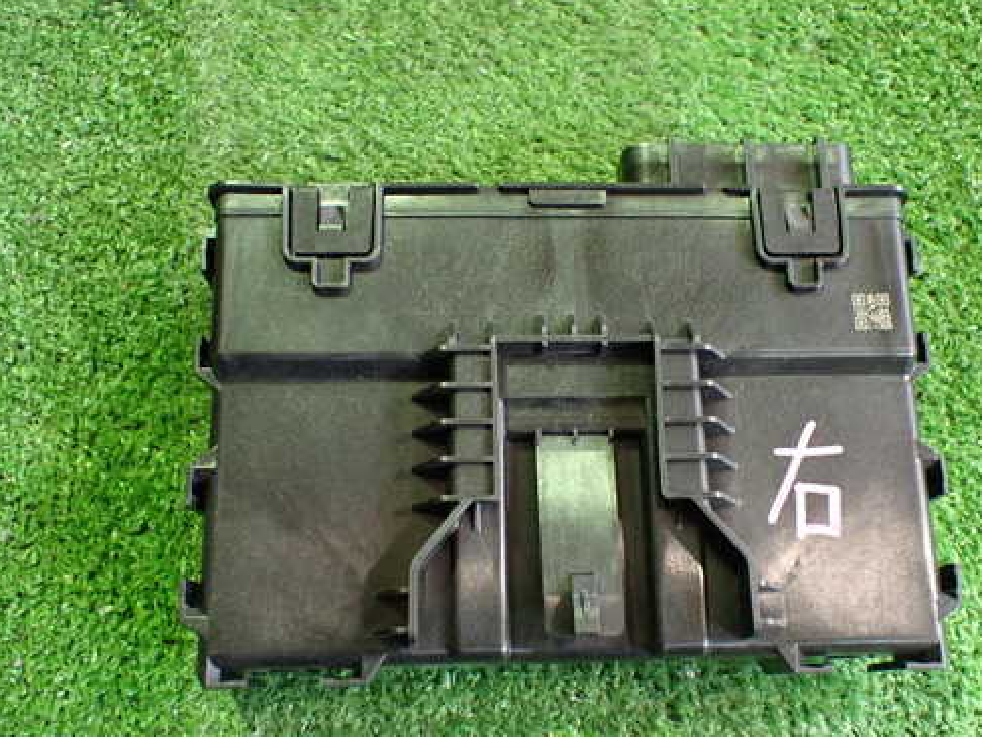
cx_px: 533
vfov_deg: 38.7
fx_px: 1050
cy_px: 400
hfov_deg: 50.1
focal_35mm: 37
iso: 800
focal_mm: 5.4
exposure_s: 1/30
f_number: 2.3
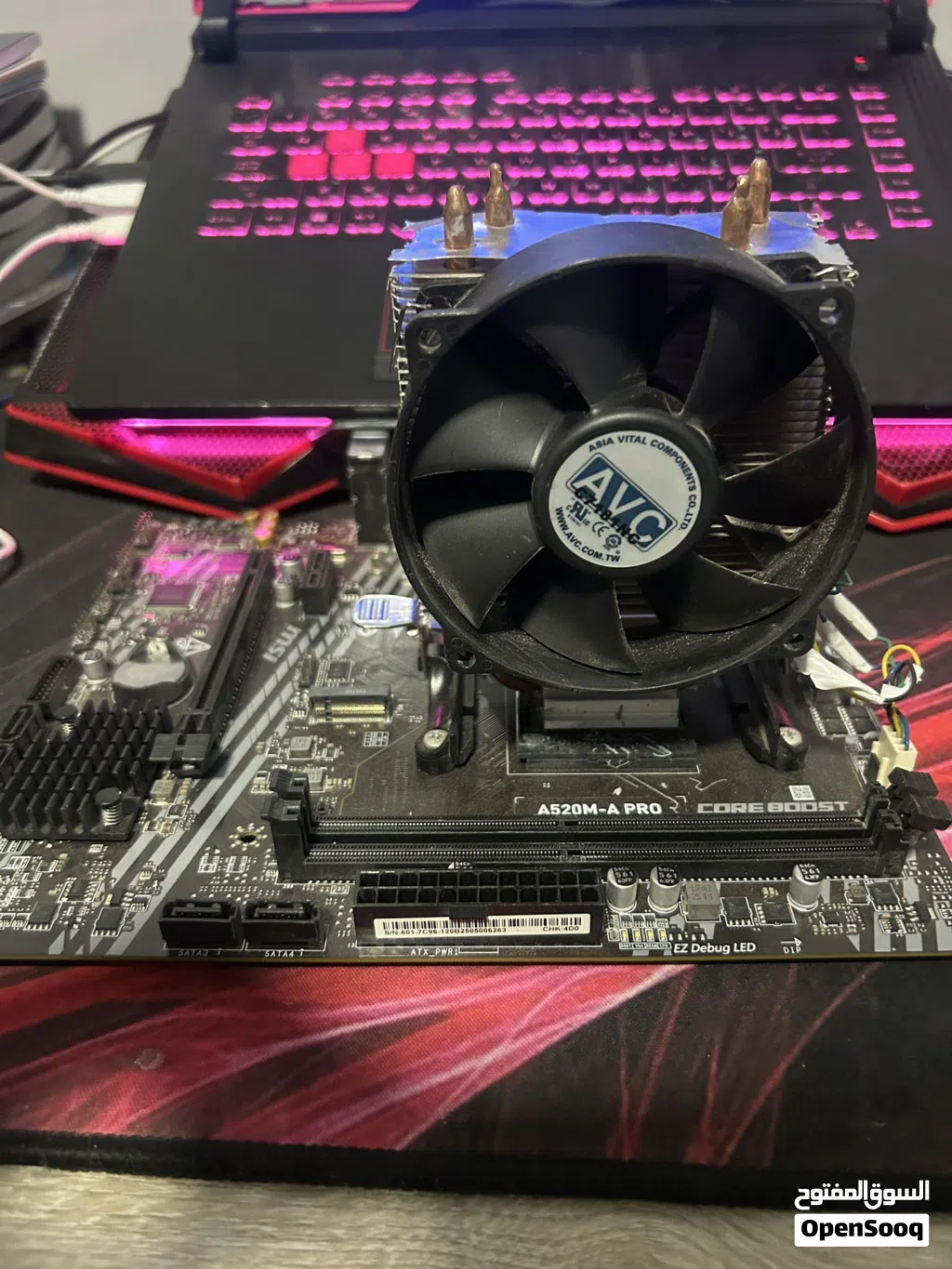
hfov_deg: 53.1
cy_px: 634
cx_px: 476
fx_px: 953
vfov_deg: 67.3
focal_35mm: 26
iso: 640
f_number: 1.5
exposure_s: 1/31
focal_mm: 5.7
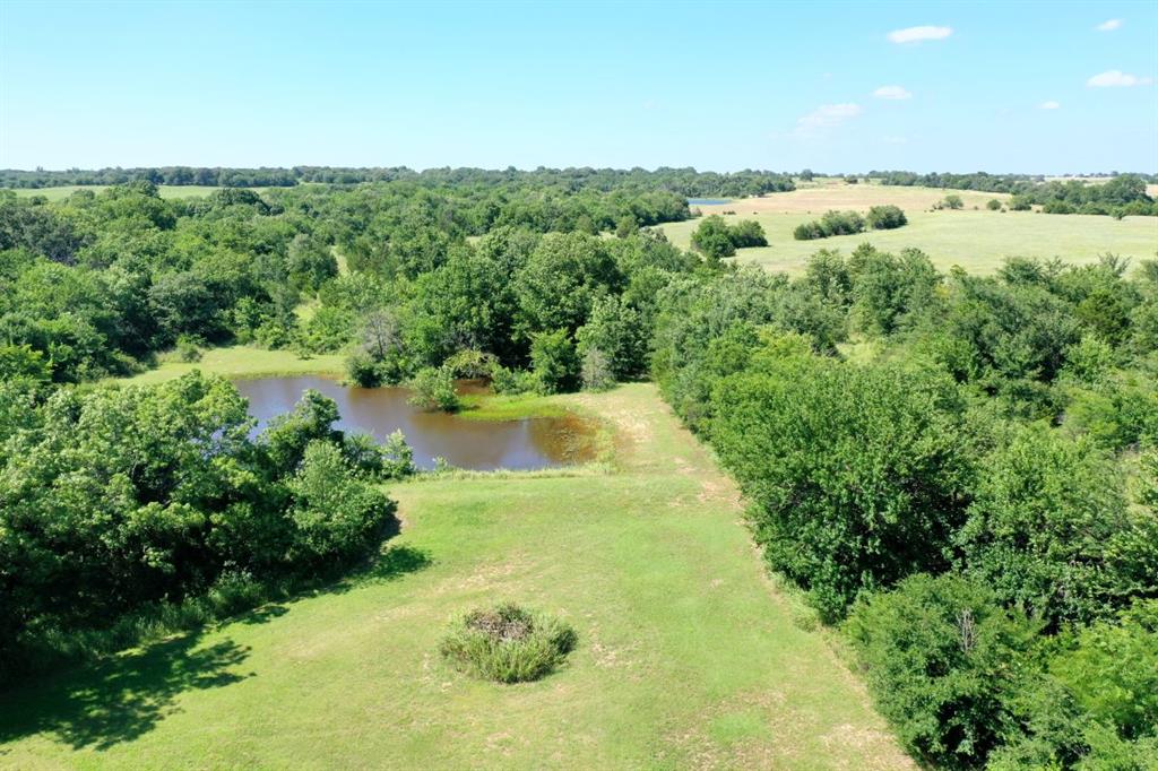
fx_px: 900
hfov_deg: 65.5
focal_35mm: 28
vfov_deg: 46.4
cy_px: 386
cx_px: 579
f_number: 5
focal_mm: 10.26
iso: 100
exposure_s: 1/320
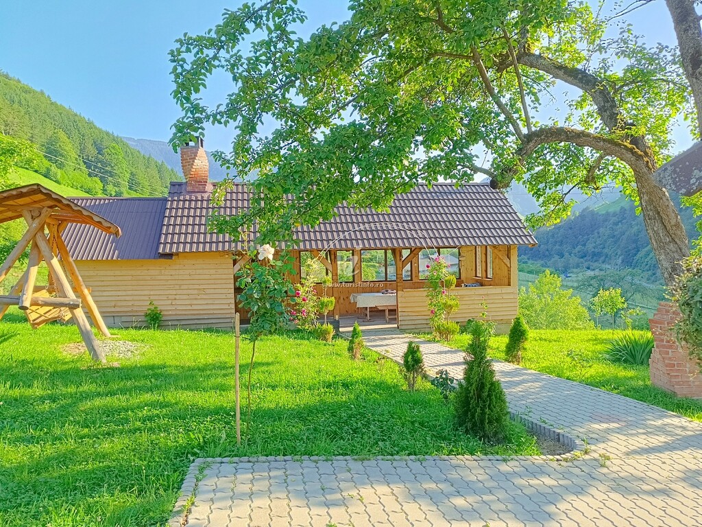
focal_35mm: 24
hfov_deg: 71.6
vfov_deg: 56.8
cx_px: 351
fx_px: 487
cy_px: 264
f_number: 1.88
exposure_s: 1/190
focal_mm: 5.59
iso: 53
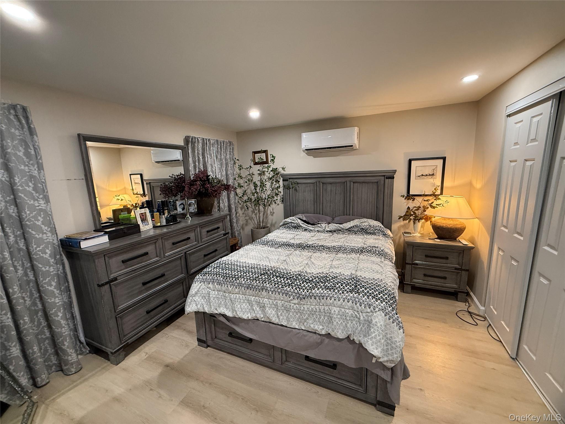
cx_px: 282
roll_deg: +1.9
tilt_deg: -9.2
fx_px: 229
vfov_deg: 85.7
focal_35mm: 14
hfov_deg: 102.1
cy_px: 212
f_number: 2.2
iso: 320
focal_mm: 2.22
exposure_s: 1/60
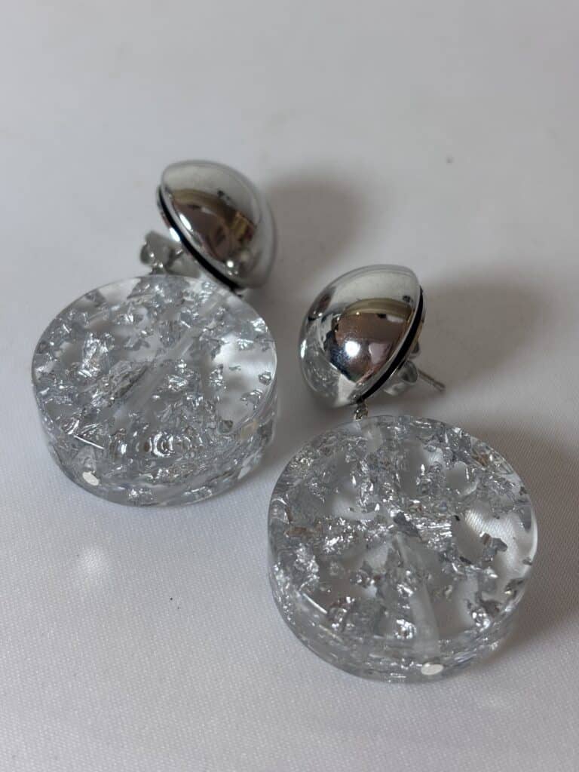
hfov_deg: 28.0
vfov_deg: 36.8
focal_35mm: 52
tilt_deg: -50.7
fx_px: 1160
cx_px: 290
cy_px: 386
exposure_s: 1/100
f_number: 1.6
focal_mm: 5.96
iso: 25
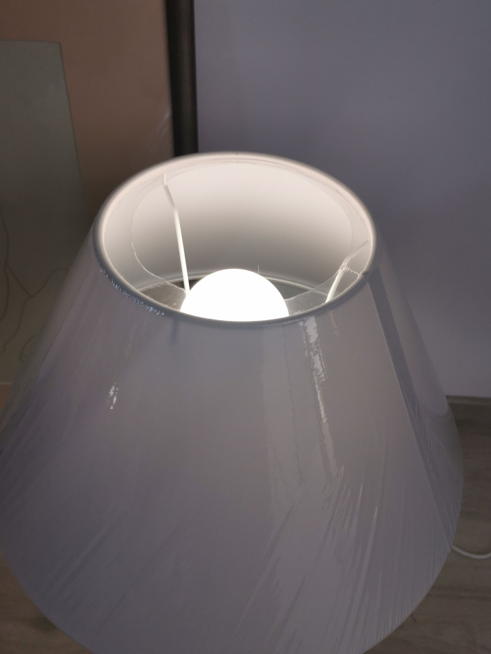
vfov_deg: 58.4
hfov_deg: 45.4
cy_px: 327
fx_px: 586
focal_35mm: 31
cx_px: 246
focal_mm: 5.58
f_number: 1.8
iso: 50
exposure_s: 1/830
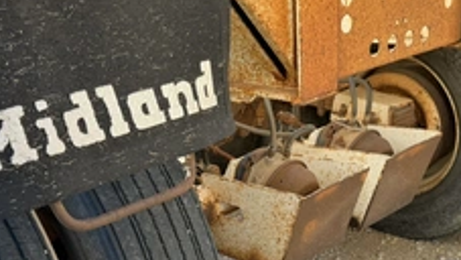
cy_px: 197
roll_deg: +5.6
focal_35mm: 46
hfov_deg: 44.6
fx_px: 563
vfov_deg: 25.7
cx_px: 236
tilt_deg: -22.5
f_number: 1.78
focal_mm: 6.76
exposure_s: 1/497
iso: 80
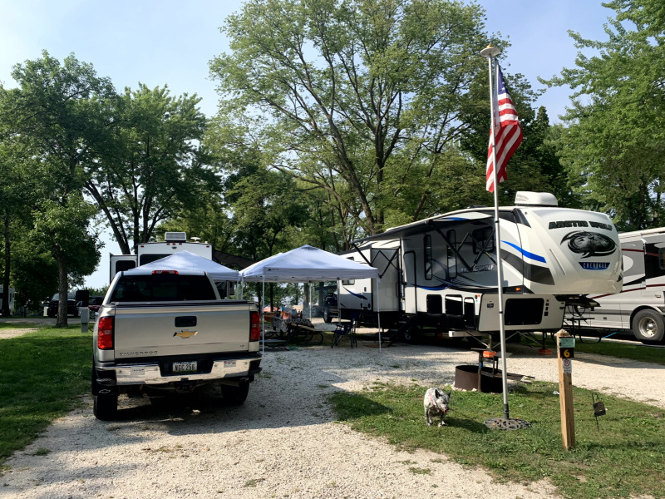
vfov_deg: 53.1
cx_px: 332
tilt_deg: +3.5
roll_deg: +0.8
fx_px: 499
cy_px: 250
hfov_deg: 67.3
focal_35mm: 26
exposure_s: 1/1560
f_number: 1.8
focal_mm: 4.25
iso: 25
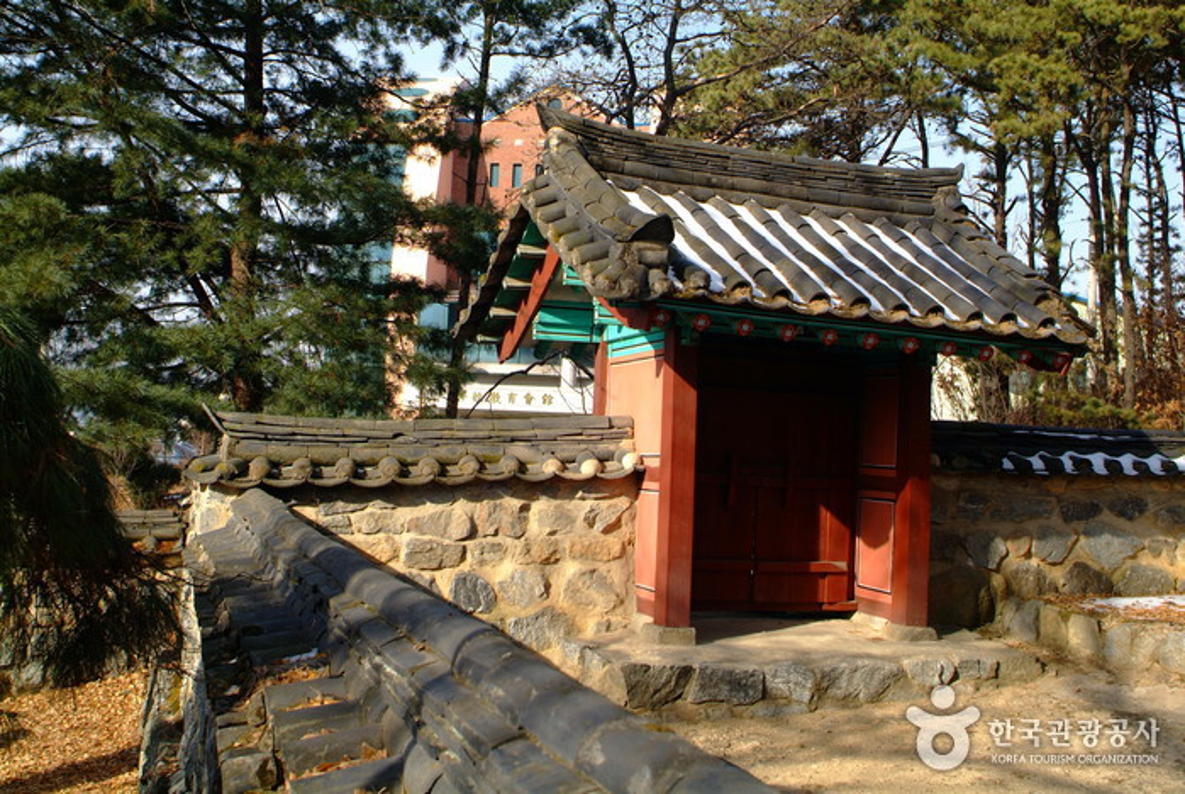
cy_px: 397
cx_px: 592
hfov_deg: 53.1
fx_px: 1186
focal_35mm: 36
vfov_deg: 37.0
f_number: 6.7
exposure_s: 1/180
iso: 100
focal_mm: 24
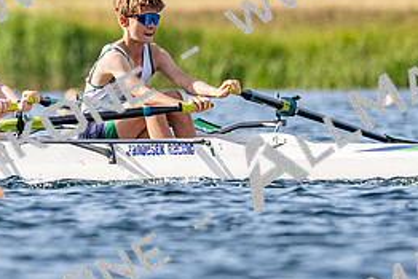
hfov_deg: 1.5
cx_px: 108
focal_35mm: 1330
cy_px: 61
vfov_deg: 1.0
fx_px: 15451
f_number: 4.5
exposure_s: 1/2500
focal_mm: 400
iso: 400
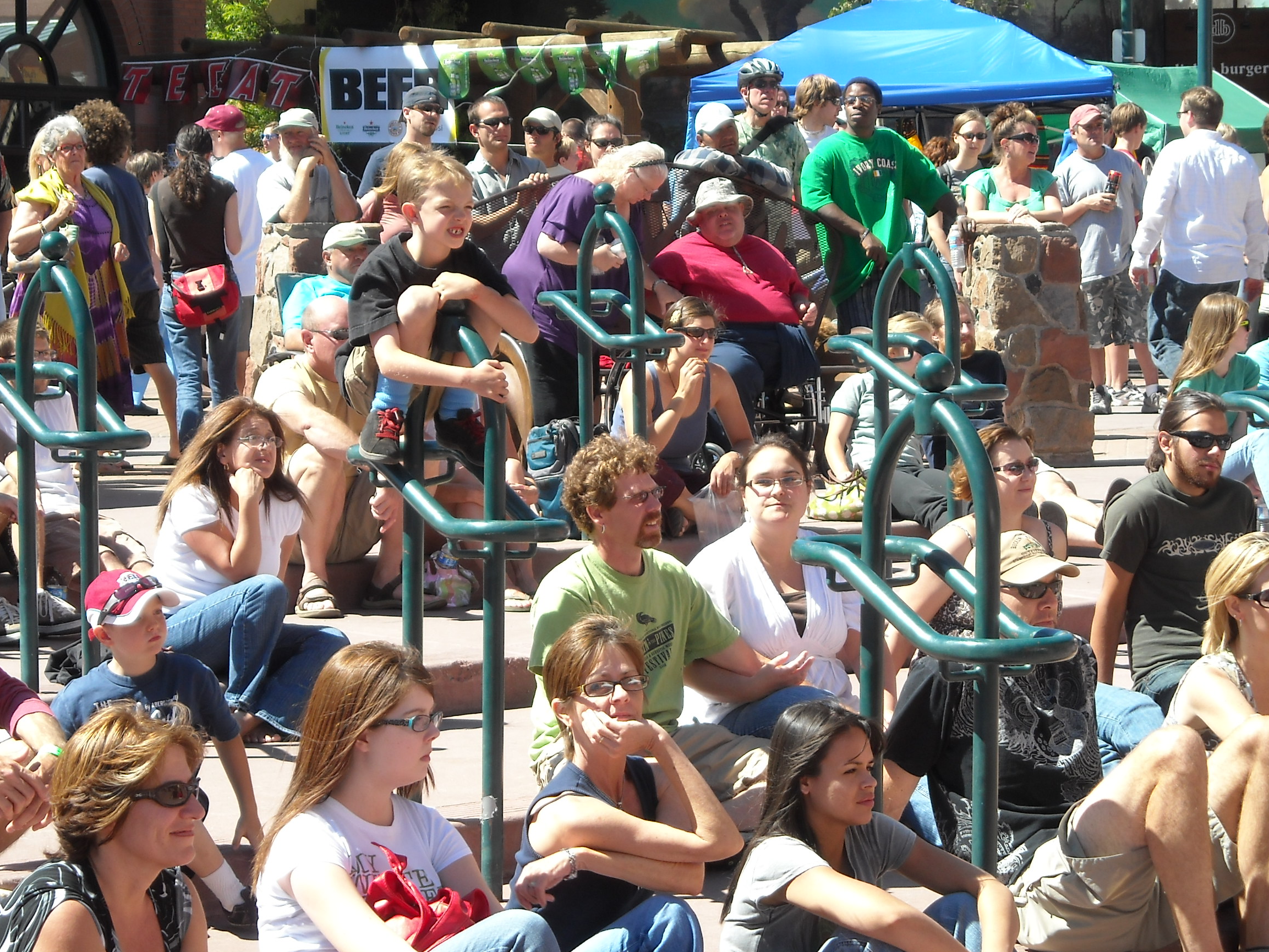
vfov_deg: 12.6
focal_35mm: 118
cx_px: 606
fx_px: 4326
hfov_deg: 16.7
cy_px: 456
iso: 64
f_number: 4.7
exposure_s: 1/168
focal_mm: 17.1
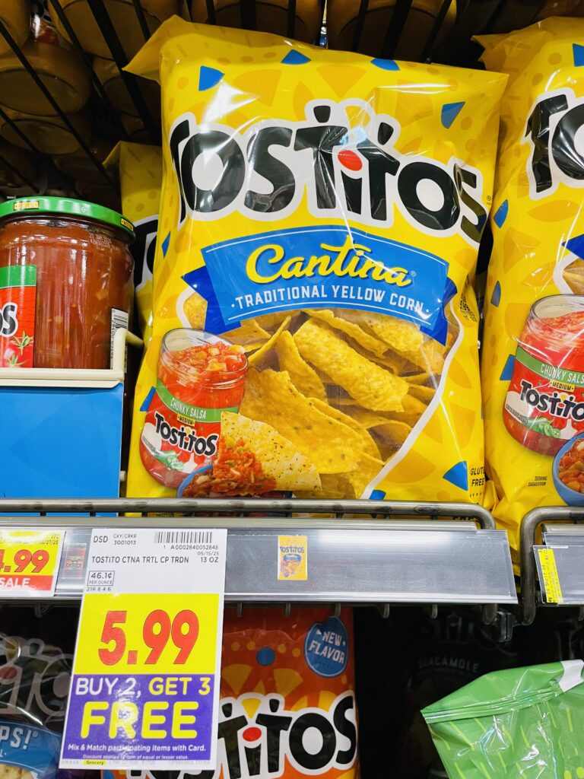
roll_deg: -1.9
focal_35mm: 26
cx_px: 292
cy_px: 390
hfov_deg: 53.1
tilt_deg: +2.2
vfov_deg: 67.3
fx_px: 585
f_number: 1.6
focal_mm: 4.2
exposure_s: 1/60
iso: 125
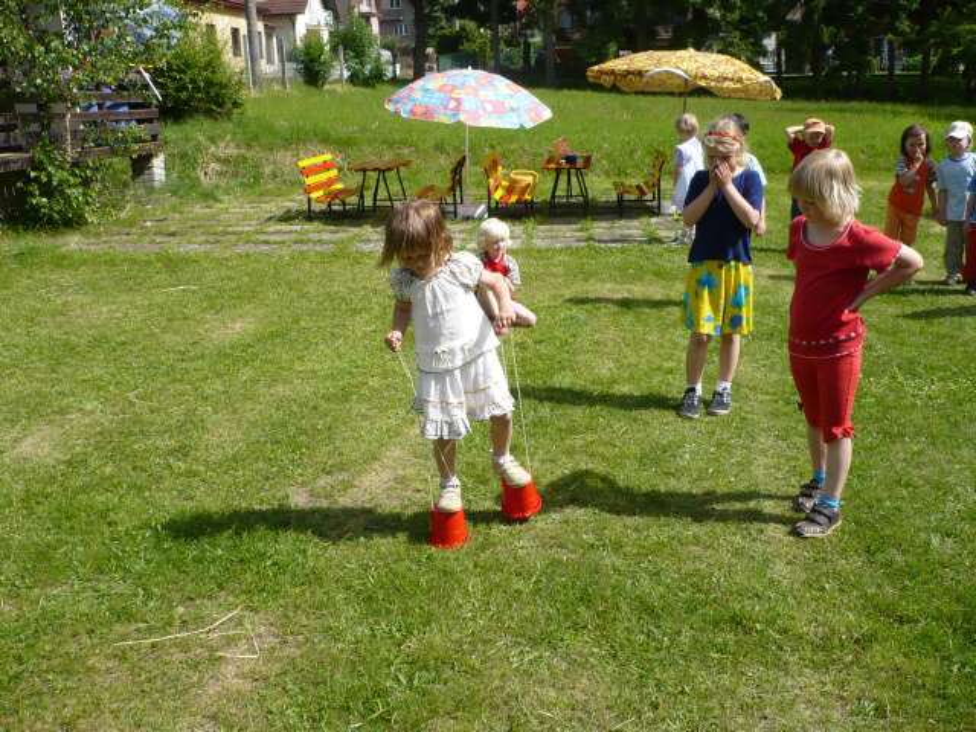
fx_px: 987
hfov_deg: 52.6
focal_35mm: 35
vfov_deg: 40.7
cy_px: 366
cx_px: 488
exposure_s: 1/1000
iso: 100
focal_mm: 5.8
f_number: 2.8
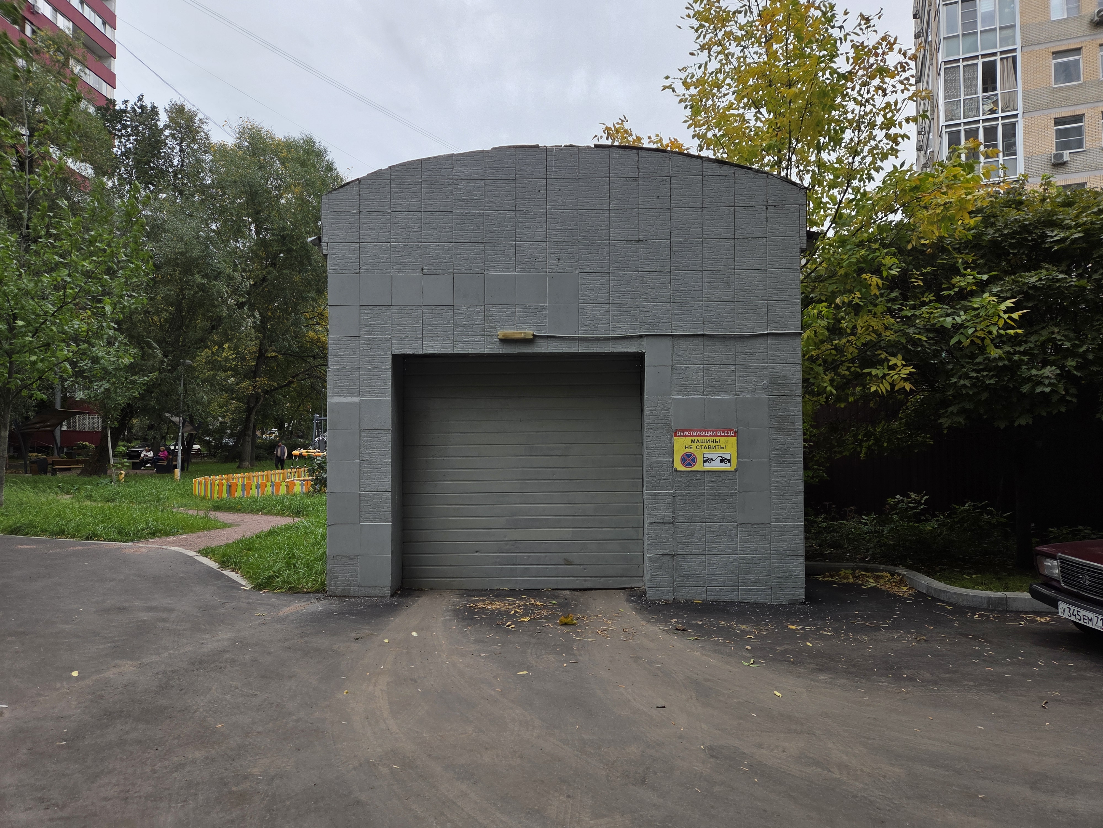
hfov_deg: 73.9
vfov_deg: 58.9
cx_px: 552
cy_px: 414
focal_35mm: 23
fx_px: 733
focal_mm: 5.4
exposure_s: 1/619
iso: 80
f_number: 1.8
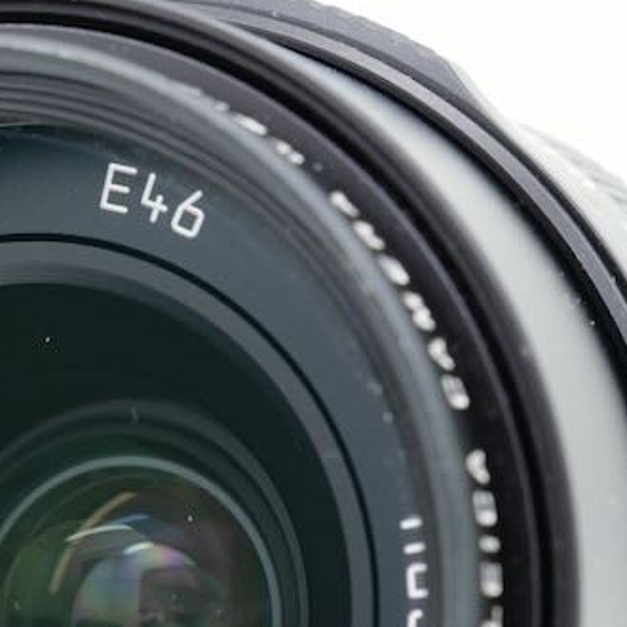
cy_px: 686
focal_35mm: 221
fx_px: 4529
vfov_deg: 7.9
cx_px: 108
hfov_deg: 7.9
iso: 800
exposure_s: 1/60
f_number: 8
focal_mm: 43
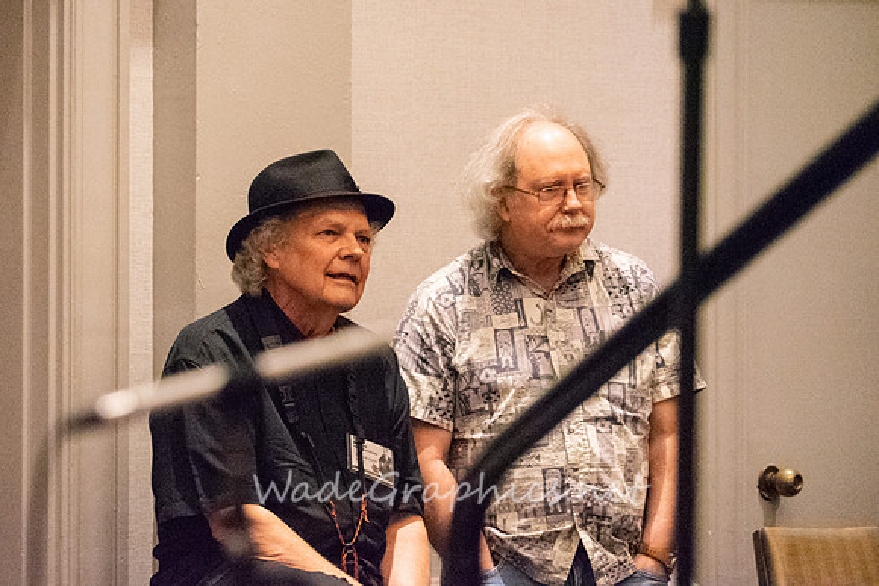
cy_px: 258
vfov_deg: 5.0
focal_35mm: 273
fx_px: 6662
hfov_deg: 7.5
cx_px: 382
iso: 12800
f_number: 6.3
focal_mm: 240
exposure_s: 1/200
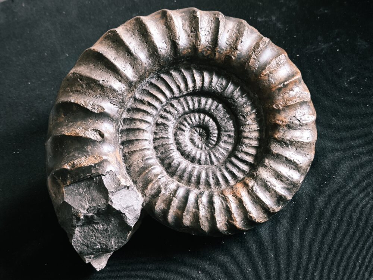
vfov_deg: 32.9
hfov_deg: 42.9
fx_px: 474
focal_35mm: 44
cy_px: 140
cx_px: 186
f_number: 1.9
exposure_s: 1/50
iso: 250
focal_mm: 6.92
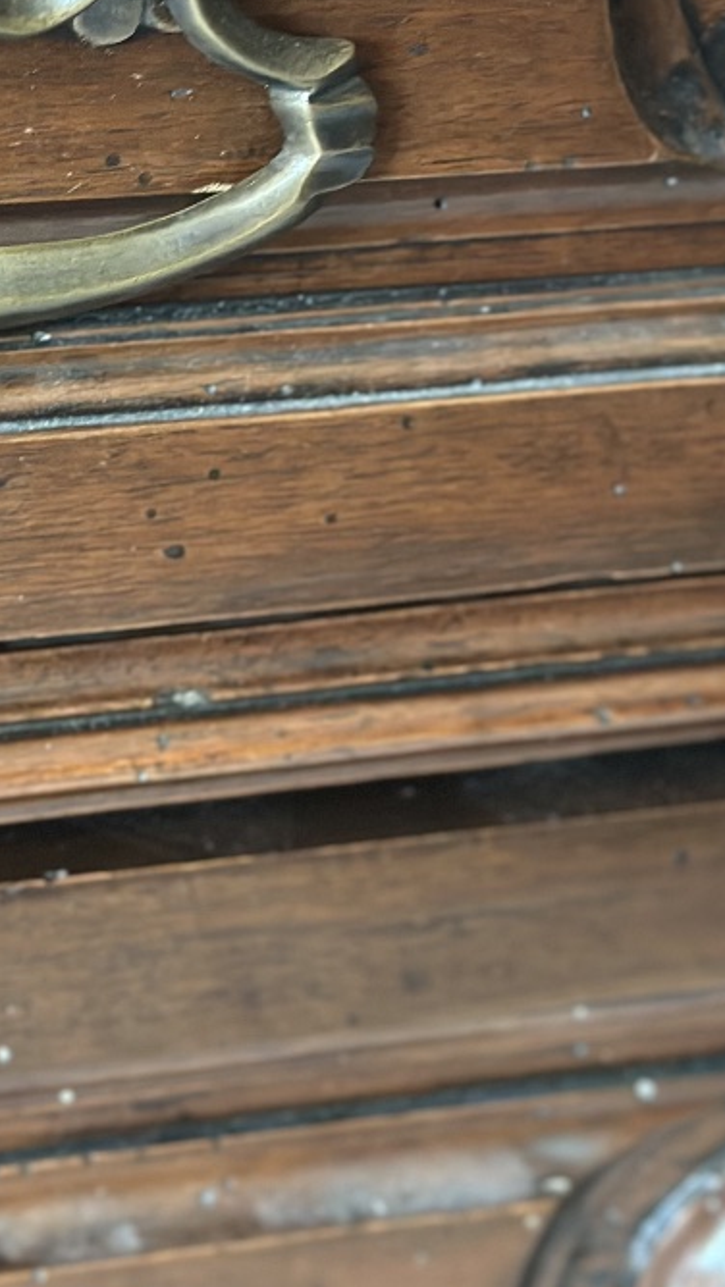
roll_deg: -1.2
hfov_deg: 12.8
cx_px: 50
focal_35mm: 94
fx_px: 3211
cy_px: 225
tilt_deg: -19.3
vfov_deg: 22.3
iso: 800
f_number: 1.78
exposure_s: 1/33
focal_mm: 6.86
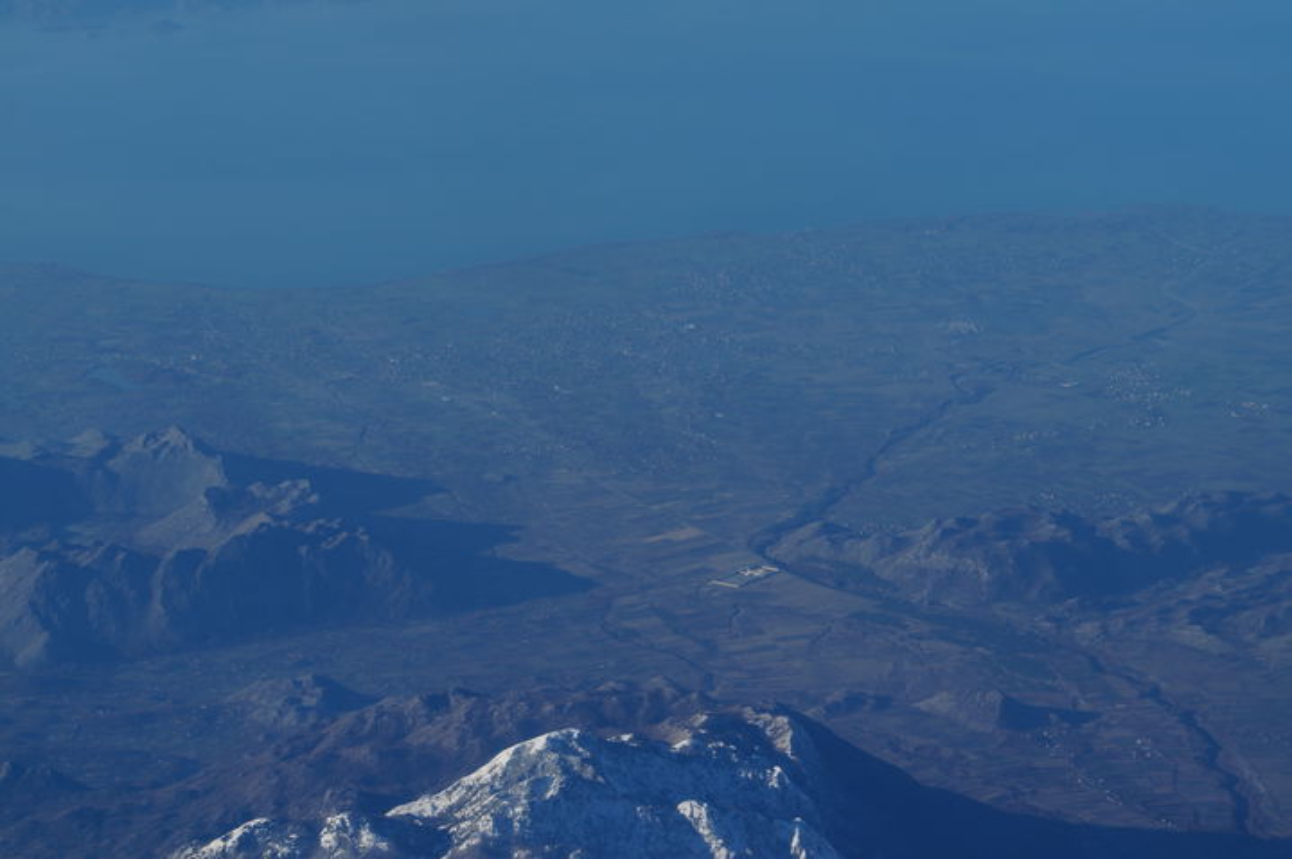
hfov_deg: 16.1
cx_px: 646
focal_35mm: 128
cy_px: 430
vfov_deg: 10.7
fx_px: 4572
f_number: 11
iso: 100
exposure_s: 1/200
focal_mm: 85
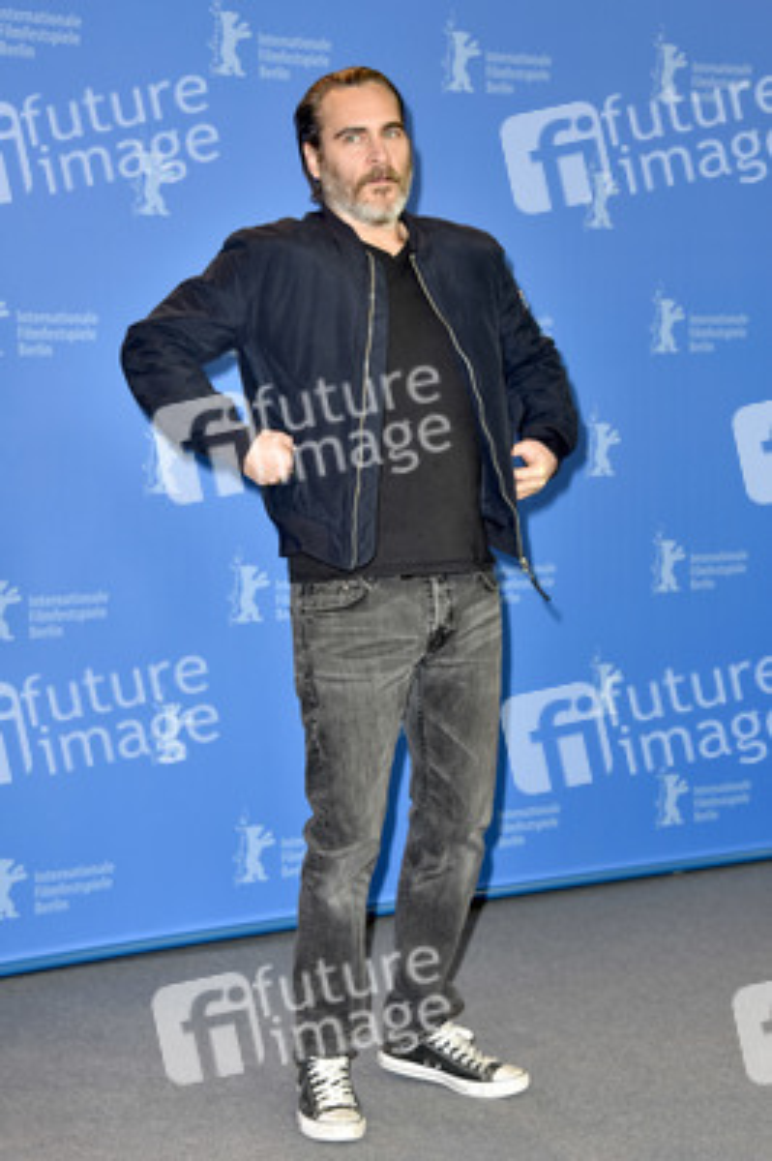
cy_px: 580
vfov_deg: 31.0
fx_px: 2094
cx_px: 386
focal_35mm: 65
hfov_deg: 20.9
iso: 640
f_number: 5.6
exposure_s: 1/160
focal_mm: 65
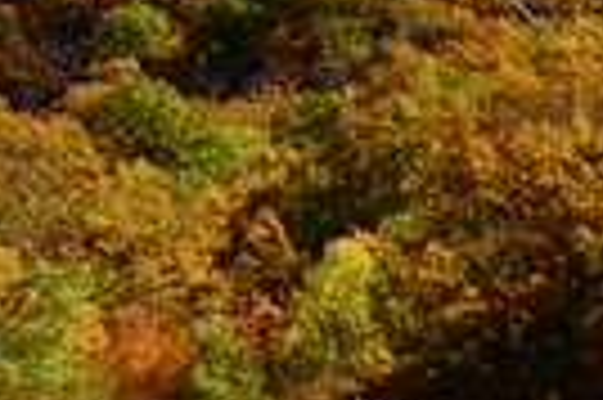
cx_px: -580
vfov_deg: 4.0
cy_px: -169
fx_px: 5738
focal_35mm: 343
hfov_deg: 5.9
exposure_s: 1/100
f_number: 11
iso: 400
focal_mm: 55
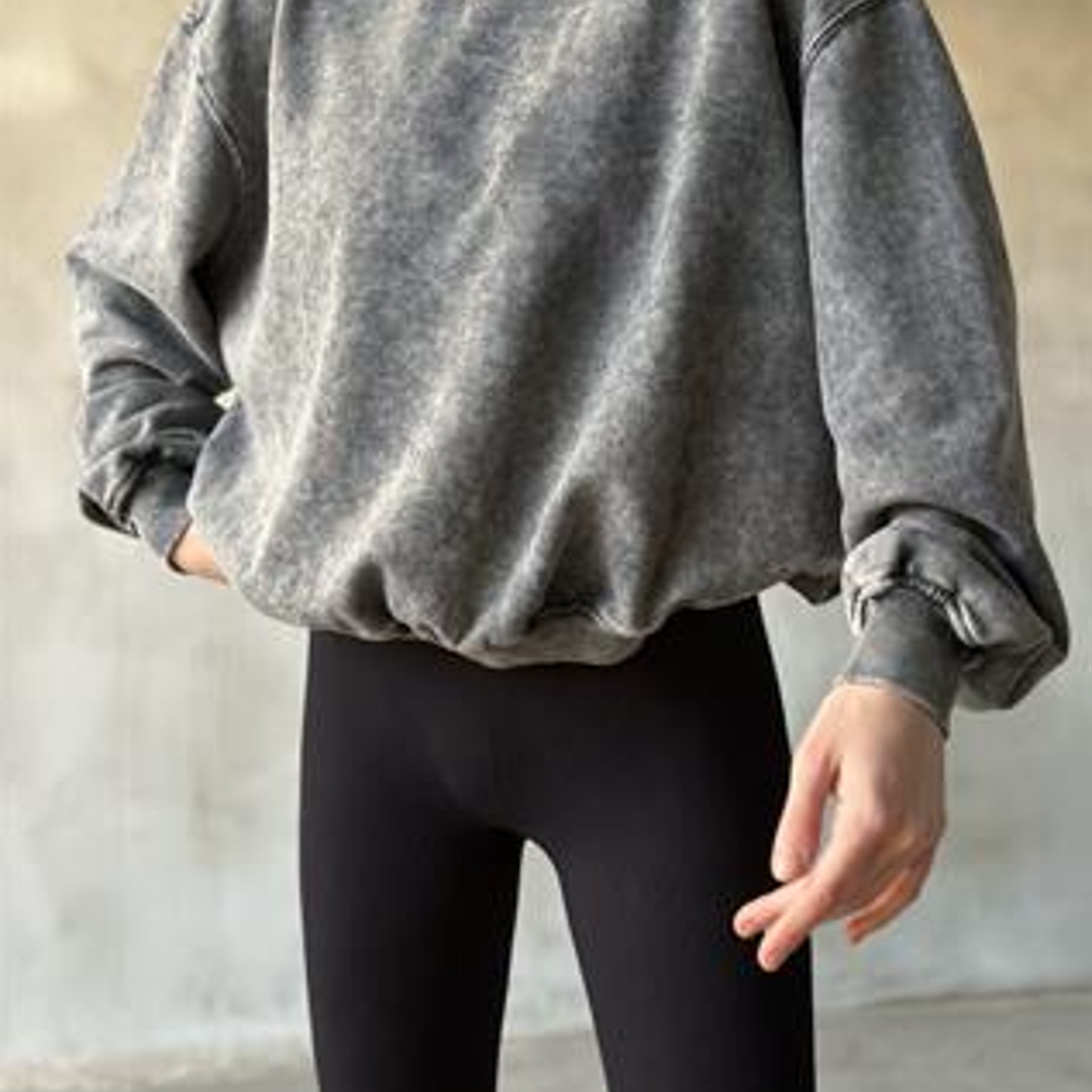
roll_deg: -0.2
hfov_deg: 30.0
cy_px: 386
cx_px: 544
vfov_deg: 29.9
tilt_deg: -0.3
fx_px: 2034
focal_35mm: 57
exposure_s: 1/60
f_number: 1.78
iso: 320
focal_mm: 6.86
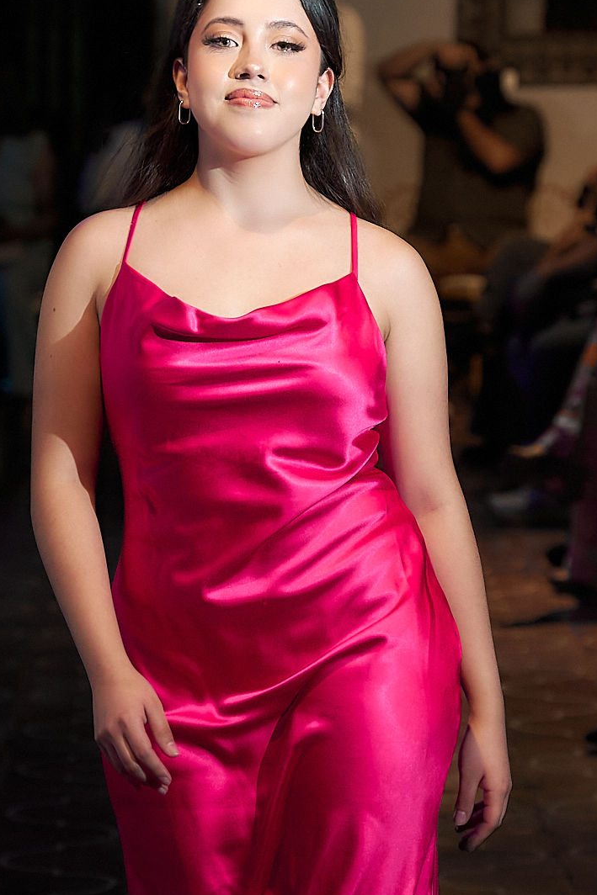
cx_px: 234
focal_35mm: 166
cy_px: 469
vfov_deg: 12.4
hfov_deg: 8.3
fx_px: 4130
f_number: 5
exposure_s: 1/200
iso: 8000
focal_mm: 109
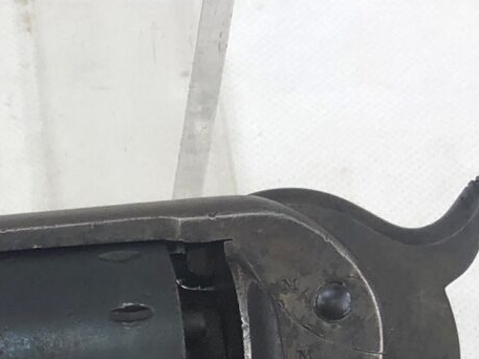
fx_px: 2171
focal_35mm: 157
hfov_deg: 11.9
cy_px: 579
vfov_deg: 9.1
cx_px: -287
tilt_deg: -60.4
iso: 25
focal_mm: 3.99
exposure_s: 1/100
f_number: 1.8
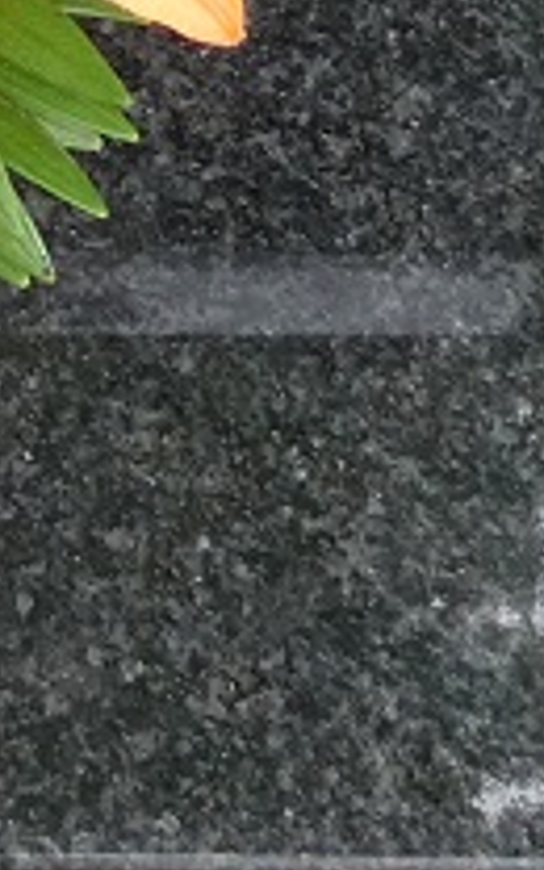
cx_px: -803
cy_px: -1280
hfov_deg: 4.7
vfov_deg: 7.3
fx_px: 6381
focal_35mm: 269
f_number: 3.6
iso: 100
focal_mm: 5.8
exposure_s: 1/60
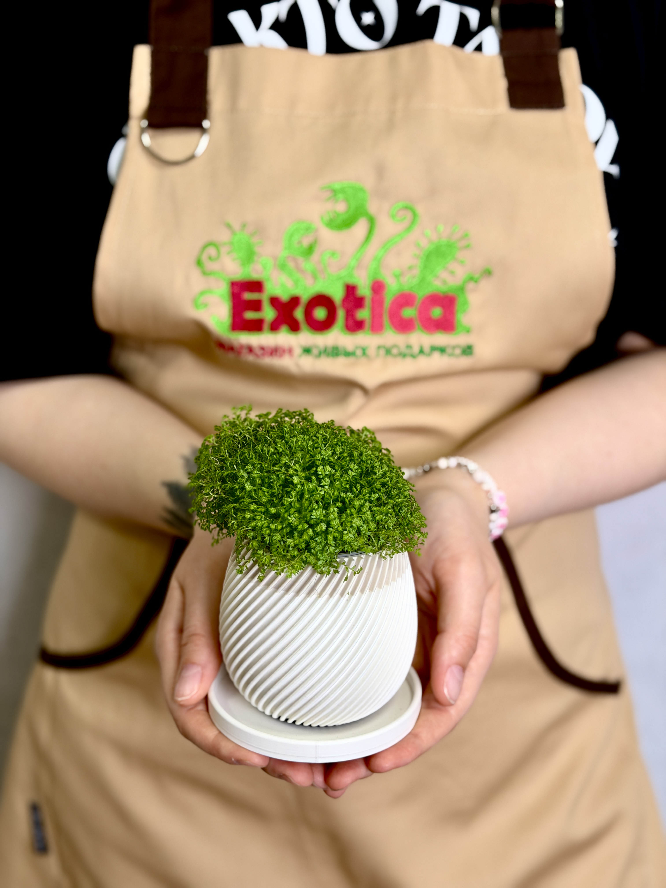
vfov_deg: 39.7
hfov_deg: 30.3
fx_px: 1231
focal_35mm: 48
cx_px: 333
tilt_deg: -16.2
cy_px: 444
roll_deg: -0.3
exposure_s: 1/155
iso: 50
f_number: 1.78
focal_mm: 6.76
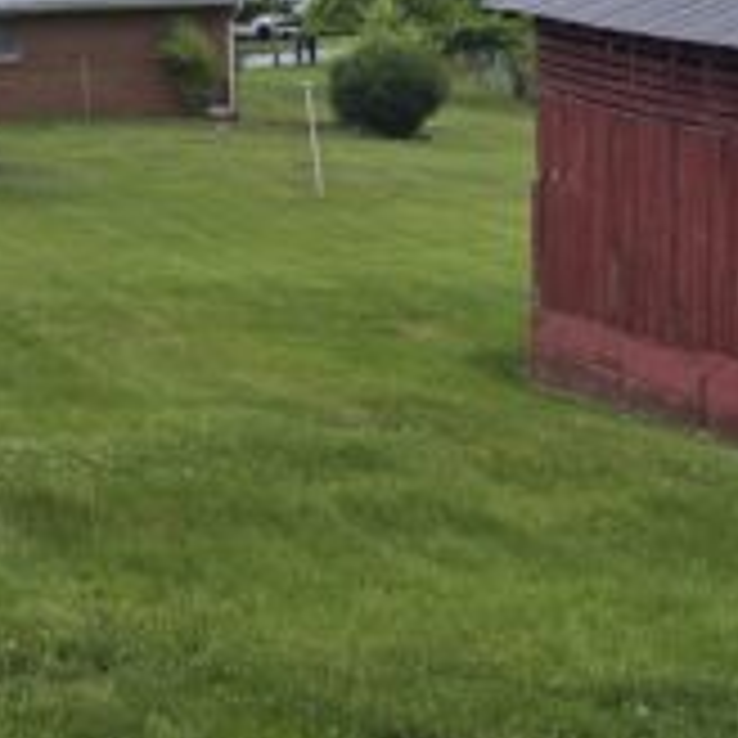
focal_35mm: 99
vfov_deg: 17.5
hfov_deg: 17.6
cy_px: 252
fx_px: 2388
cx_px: 324
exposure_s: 1/525
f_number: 1.8
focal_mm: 5.4
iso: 25
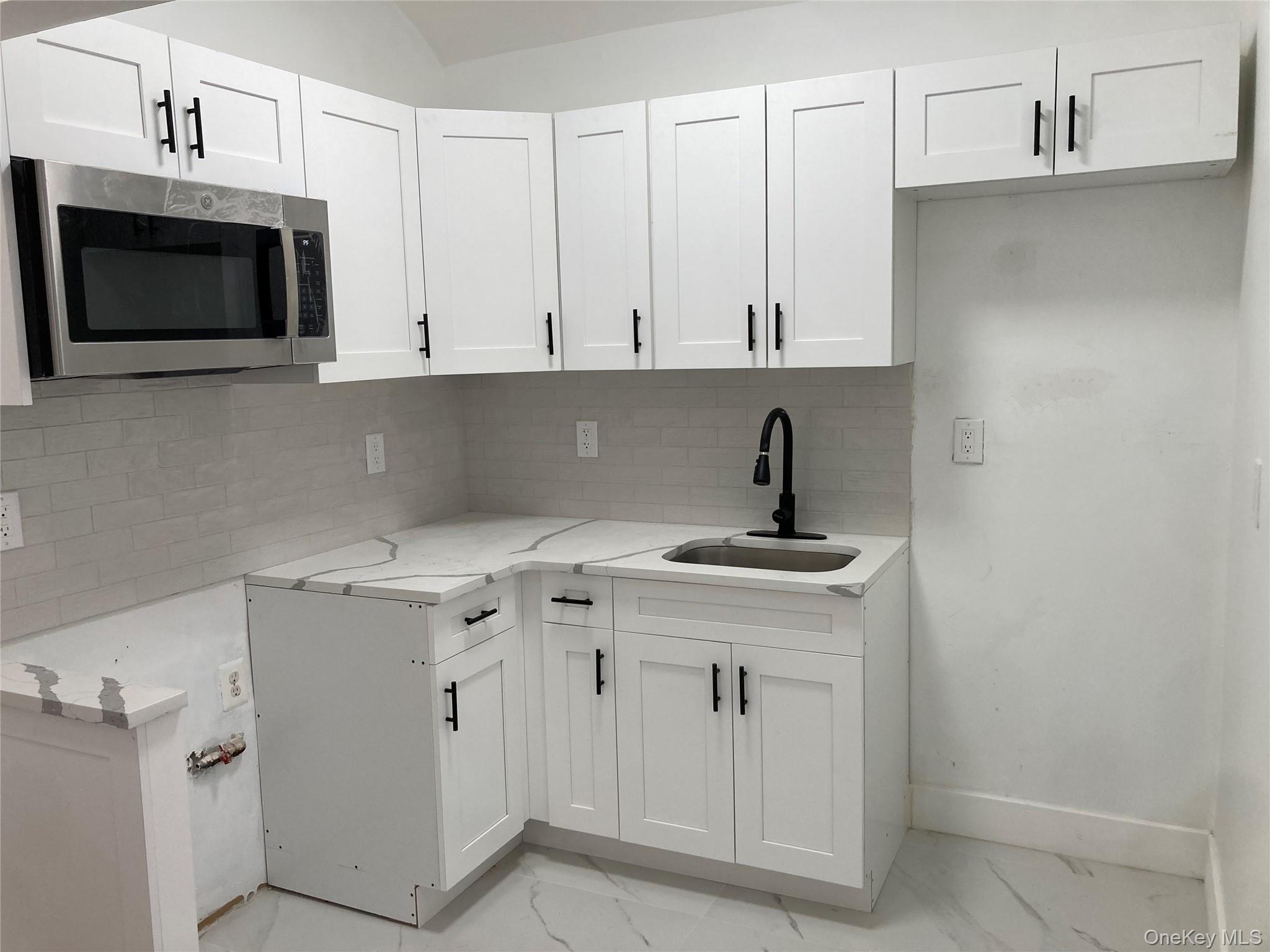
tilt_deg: -6.7
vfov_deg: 49.7
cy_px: 476
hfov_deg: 63.4
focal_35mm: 28
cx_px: 635
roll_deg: +0.5
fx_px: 1027
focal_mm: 3.99
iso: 50
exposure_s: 1/120
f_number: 1.8
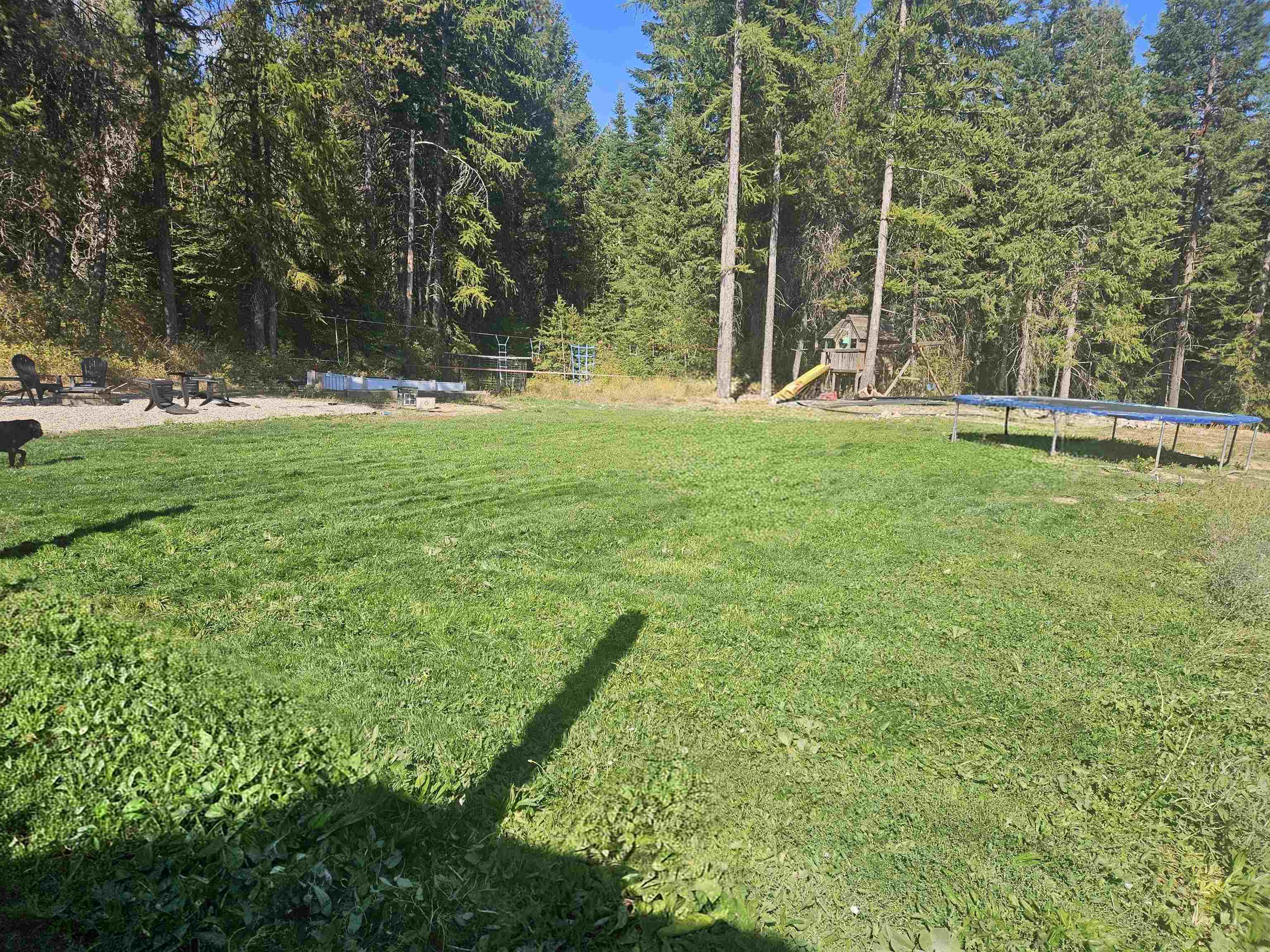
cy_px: 476
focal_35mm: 23
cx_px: 635
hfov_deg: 73.9
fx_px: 844
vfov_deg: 58.9
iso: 25
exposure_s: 1/1245
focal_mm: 5.4
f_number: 1.8
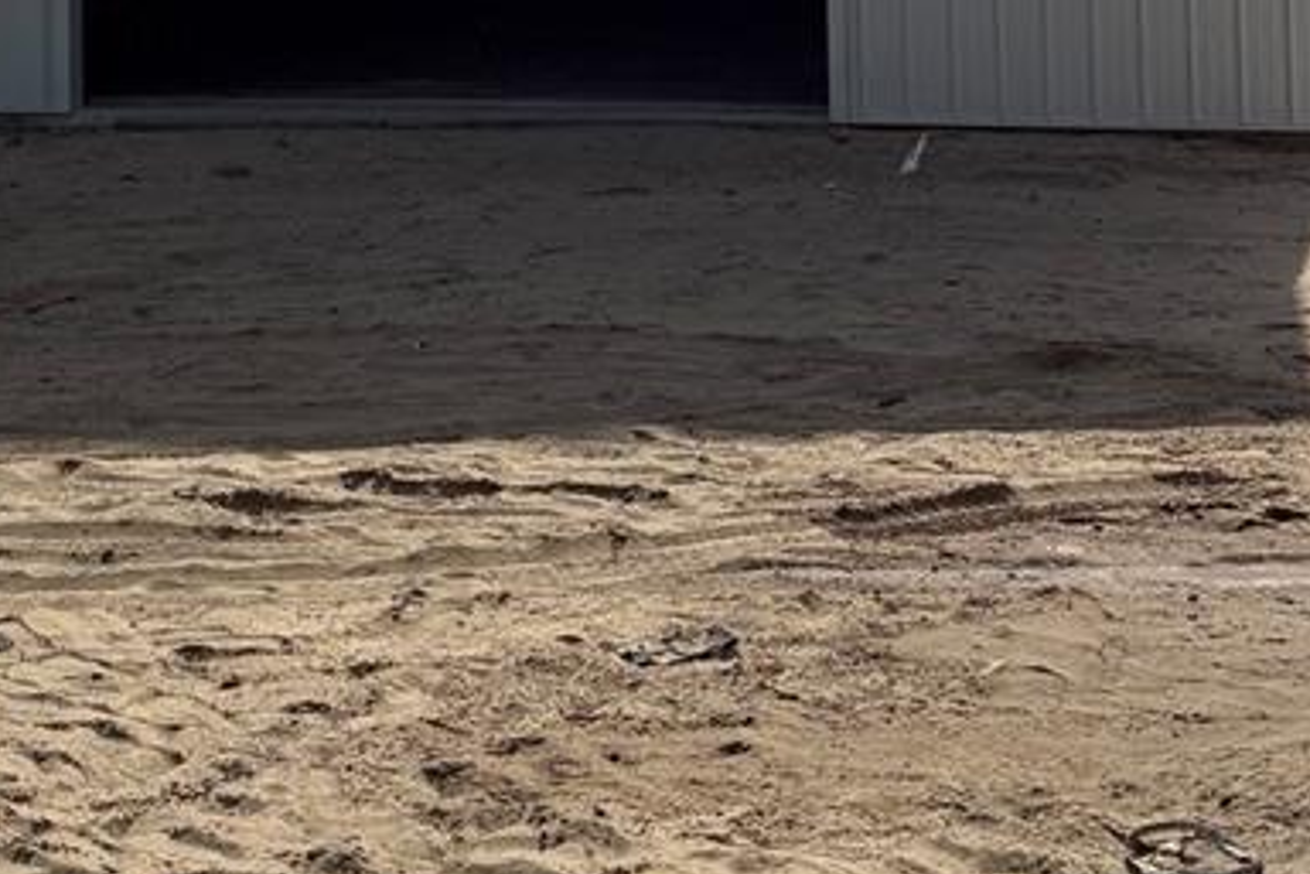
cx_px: 290
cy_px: -249
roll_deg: -0.4
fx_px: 2838
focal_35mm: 78
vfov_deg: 16.6
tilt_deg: -0.9
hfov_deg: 25.6
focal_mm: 6.76
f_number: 1.78
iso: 100
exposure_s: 1/14286
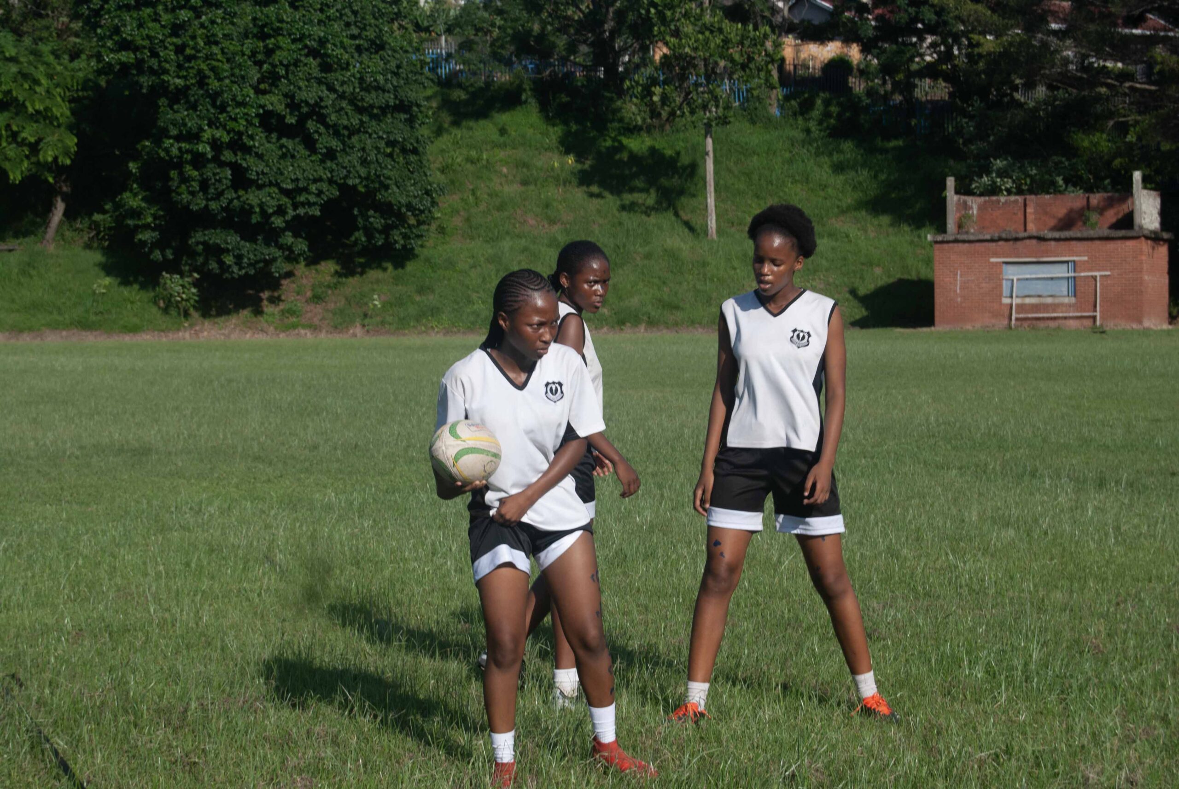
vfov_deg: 16.6
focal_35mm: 82
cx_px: 590
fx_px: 2705
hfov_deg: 24.6
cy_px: 394
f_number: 8
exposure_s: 1/250
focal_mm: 55
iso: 100
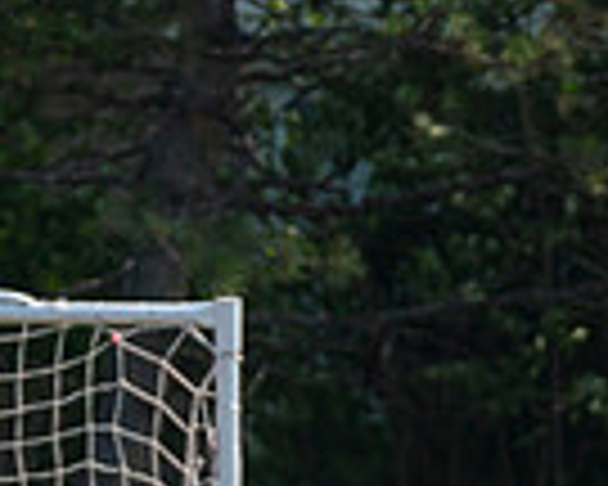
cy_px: 762
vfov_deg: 1.1
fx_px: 26488
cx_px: -747
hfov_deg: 1.3
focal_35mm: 1472
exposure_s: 1/4000
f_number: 2.8
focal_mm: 200
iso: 400
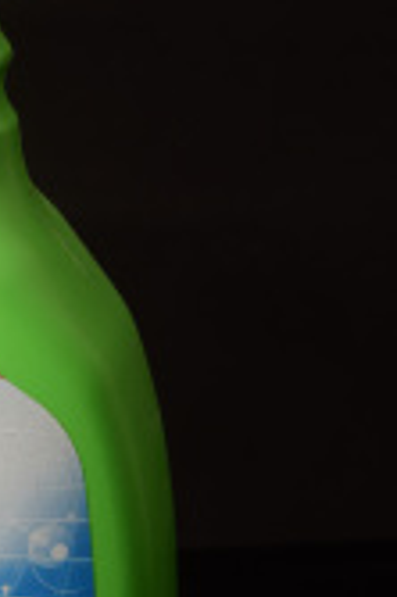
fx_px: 3663
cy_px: 204
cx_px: -106
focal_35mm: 221
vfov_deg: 9.3
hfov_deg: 6.2
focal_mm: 48
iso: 200
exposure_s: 1/125
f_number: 8
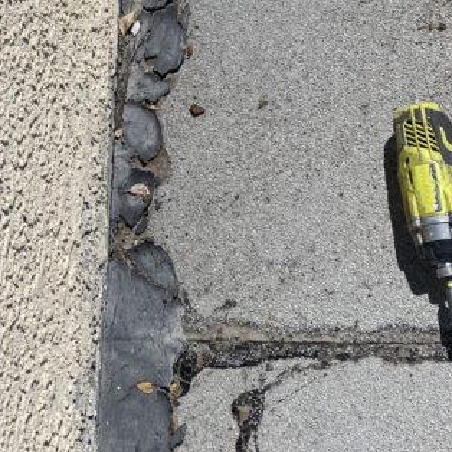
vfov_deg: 22.0
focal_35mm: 75
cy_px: -30
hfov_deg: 22.7
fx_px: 1108
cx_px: 75
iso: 32
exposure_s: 1/10417
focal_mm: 4.25
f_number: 1.8
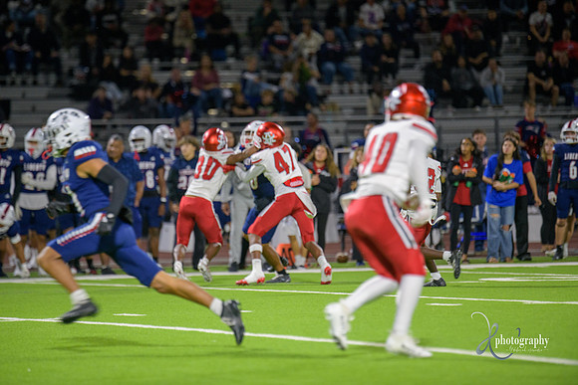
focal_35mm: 300
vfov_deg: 4.6
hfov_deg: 6.9
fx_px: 4818
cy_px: 192
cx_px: 289
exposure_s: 1/250
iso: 1250
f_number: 2.8
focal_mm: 300
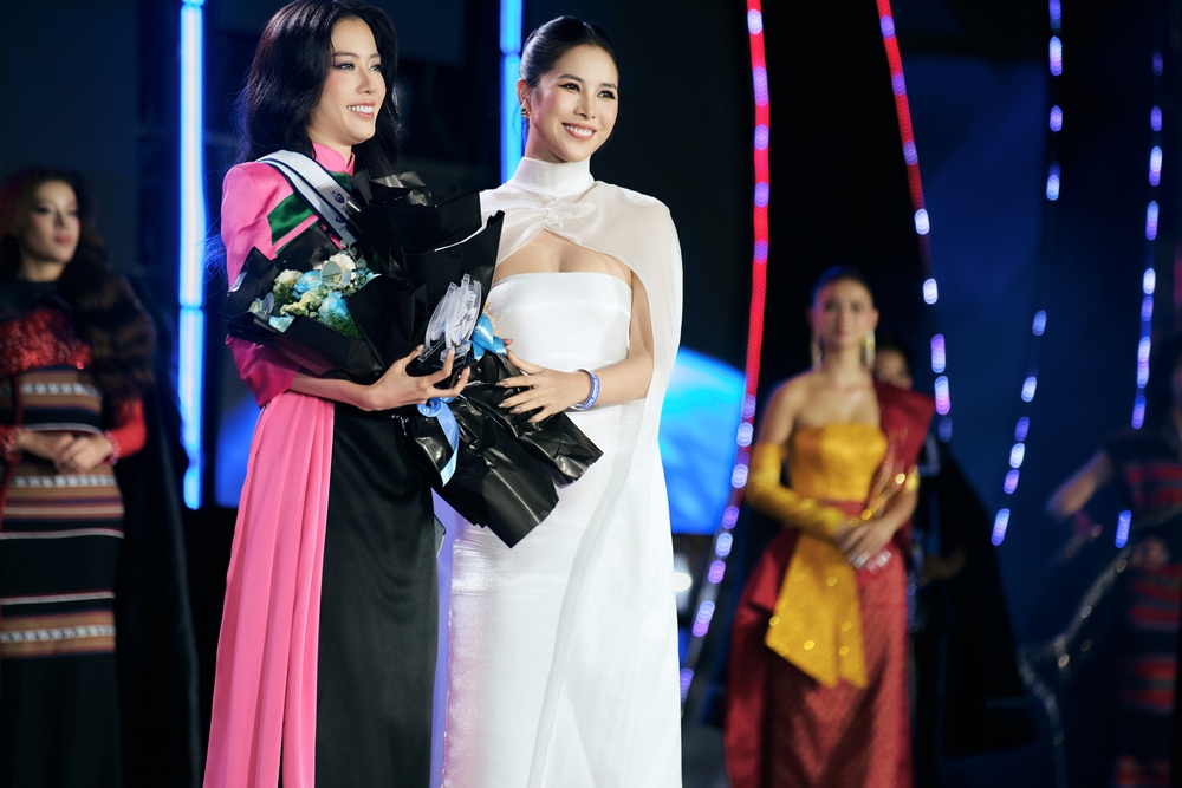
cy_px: 394
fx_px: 5615
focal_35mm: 171
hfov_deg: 12.0
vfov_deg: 8.0
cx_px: 591
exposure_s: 1/320
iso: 640
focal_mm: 171
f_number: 4.5
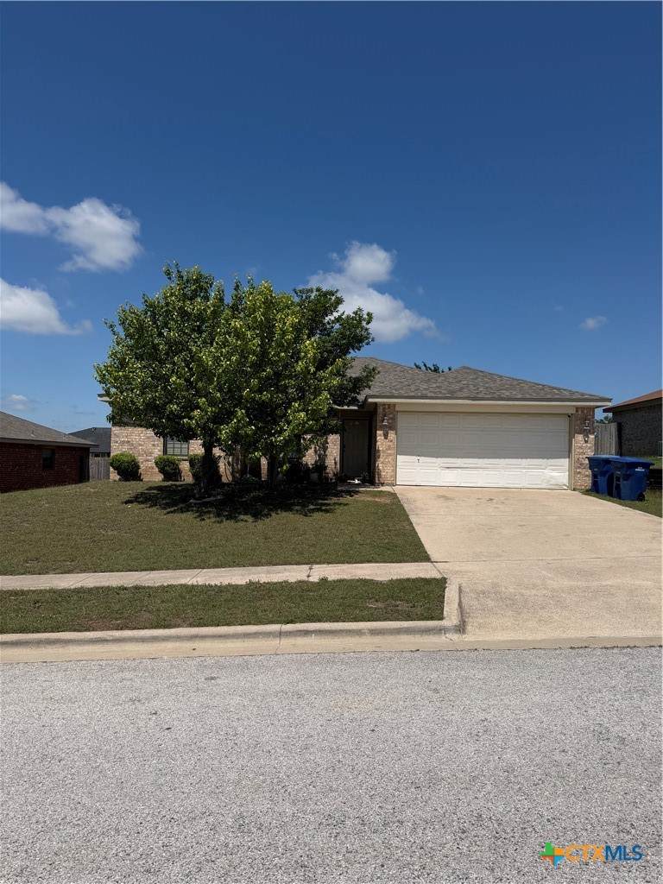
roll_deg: -0.7
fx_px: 613
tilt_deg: +1.5
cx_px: 332
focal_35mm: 24
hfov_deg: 56.8
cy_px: 442
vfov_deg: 71.6
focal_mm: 6.76
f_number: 1.78
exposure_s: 1/9091
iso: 80
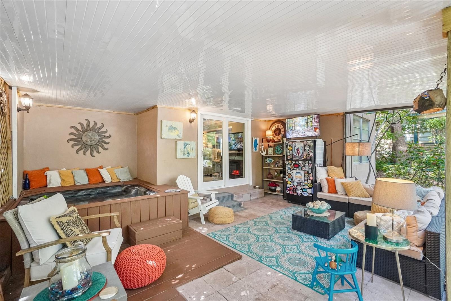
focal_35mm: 15
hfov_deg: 100.4
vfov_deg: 77.3
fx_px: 188
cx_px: 226
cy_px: 150
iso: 2000
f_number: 8
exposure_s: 1/30
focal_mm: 10
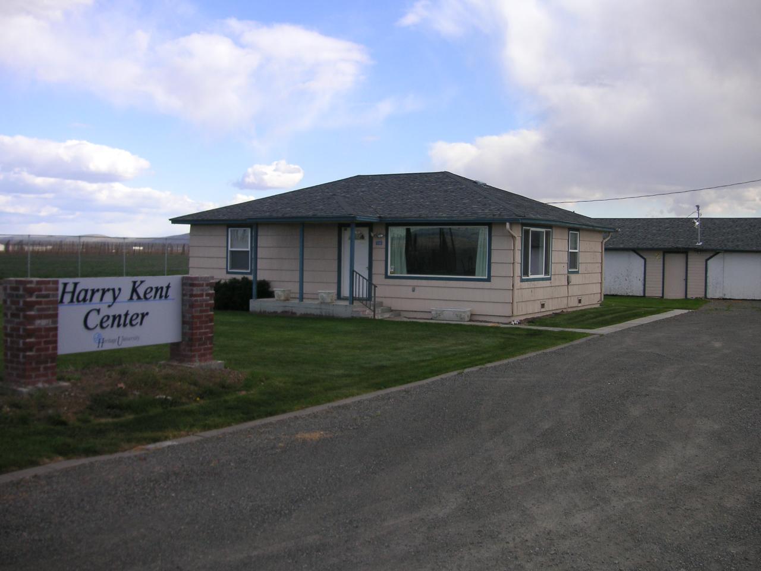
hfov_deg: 50.1
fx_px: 813
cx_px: 380
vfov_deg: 38.7
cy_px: 286
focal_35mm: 37
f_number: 2.8
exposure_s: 1/750
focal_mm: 6.1
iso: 50
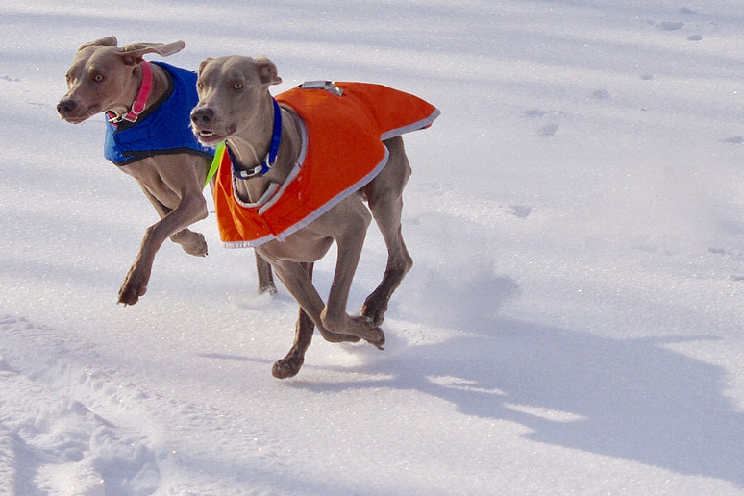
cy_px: 105
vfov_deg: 7.1
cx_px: 275
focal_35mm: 194
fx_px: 4009
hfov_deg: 10.6
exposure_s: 1/800
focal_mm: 62.5
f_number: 8
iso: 200
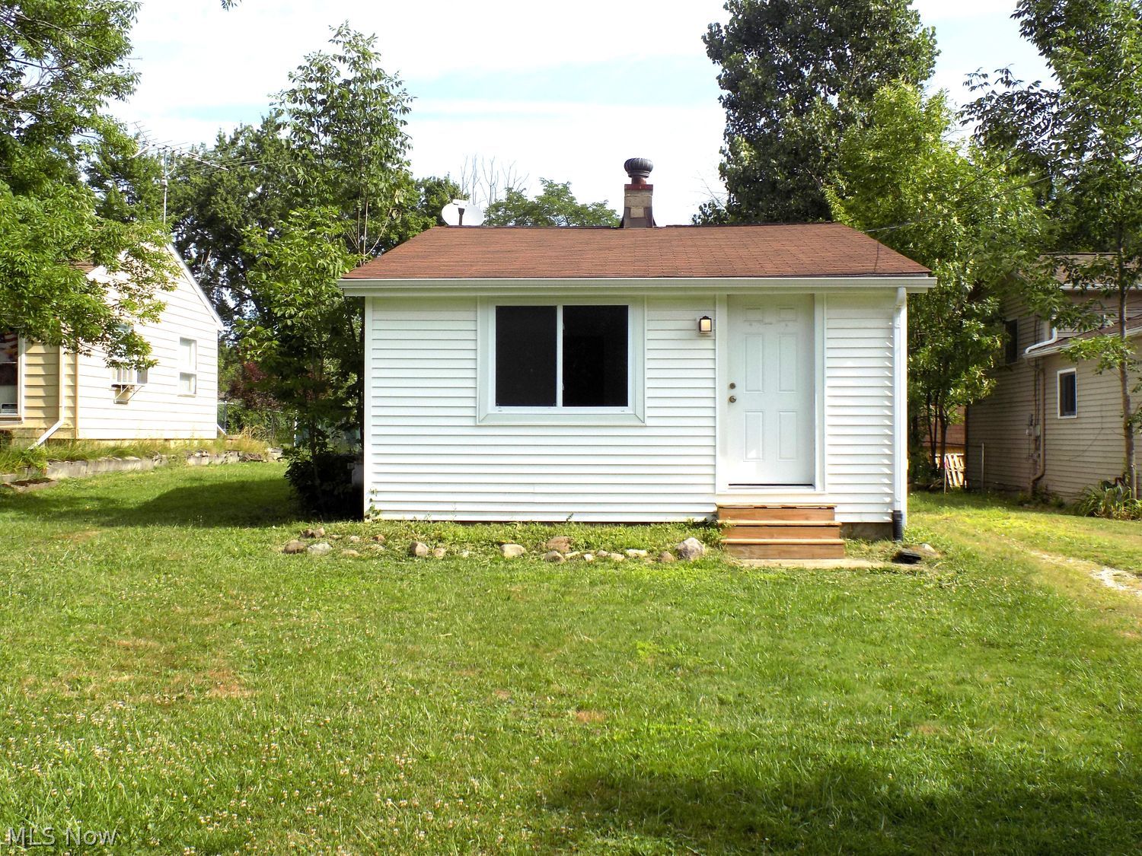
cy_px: 428
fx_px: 1221
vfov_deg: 38.7
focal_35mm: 37
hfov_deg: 50.1
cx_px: 571
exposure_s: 1/800
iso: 80
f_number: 3.5
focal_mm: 6.6
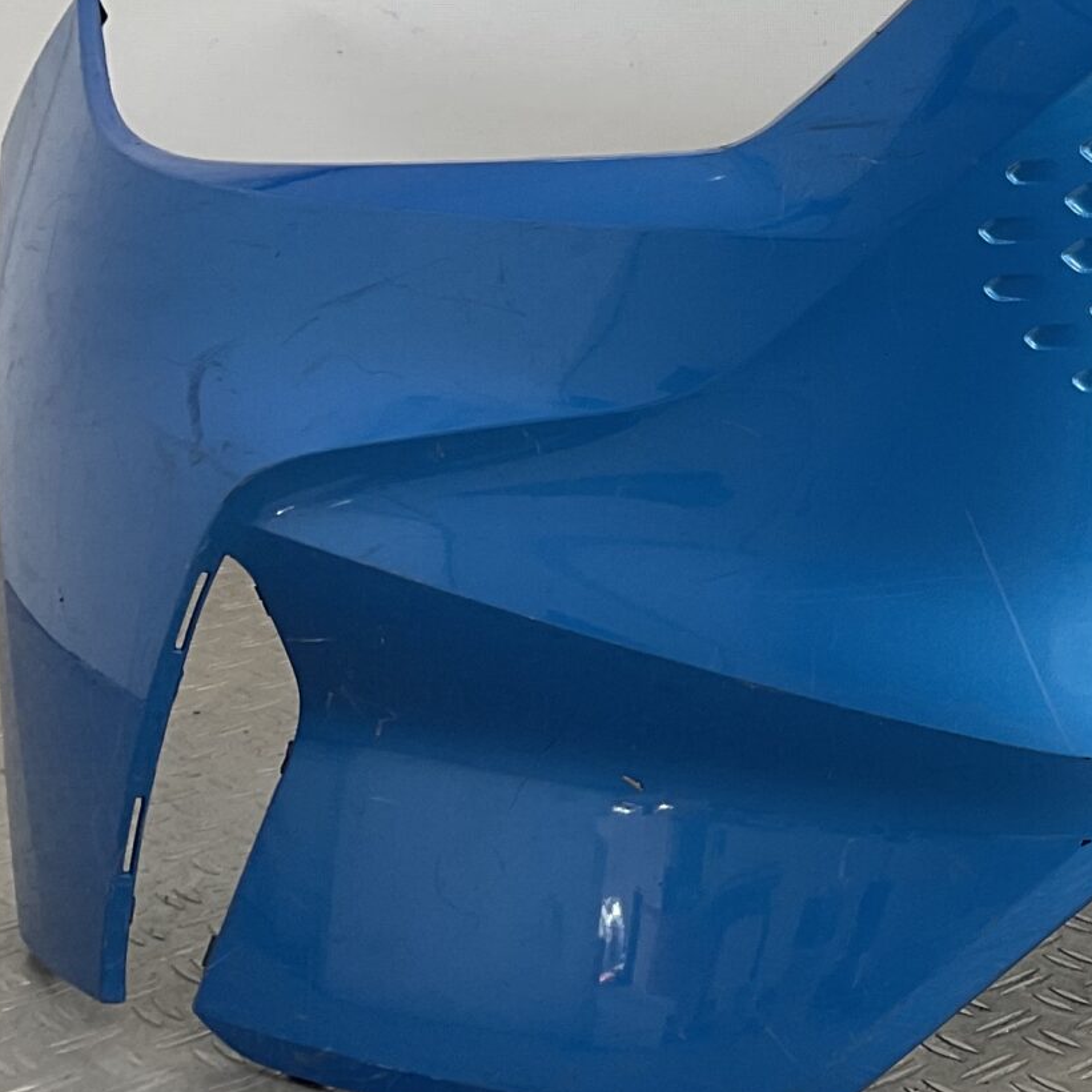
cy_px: 170
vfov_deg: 21.3
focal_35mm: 80
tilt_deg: -9.4
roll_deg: +0.1
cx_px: 1573
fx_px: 2855
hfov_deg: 19.3
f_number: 1.8
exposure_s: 1/201
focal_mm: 3
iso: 16
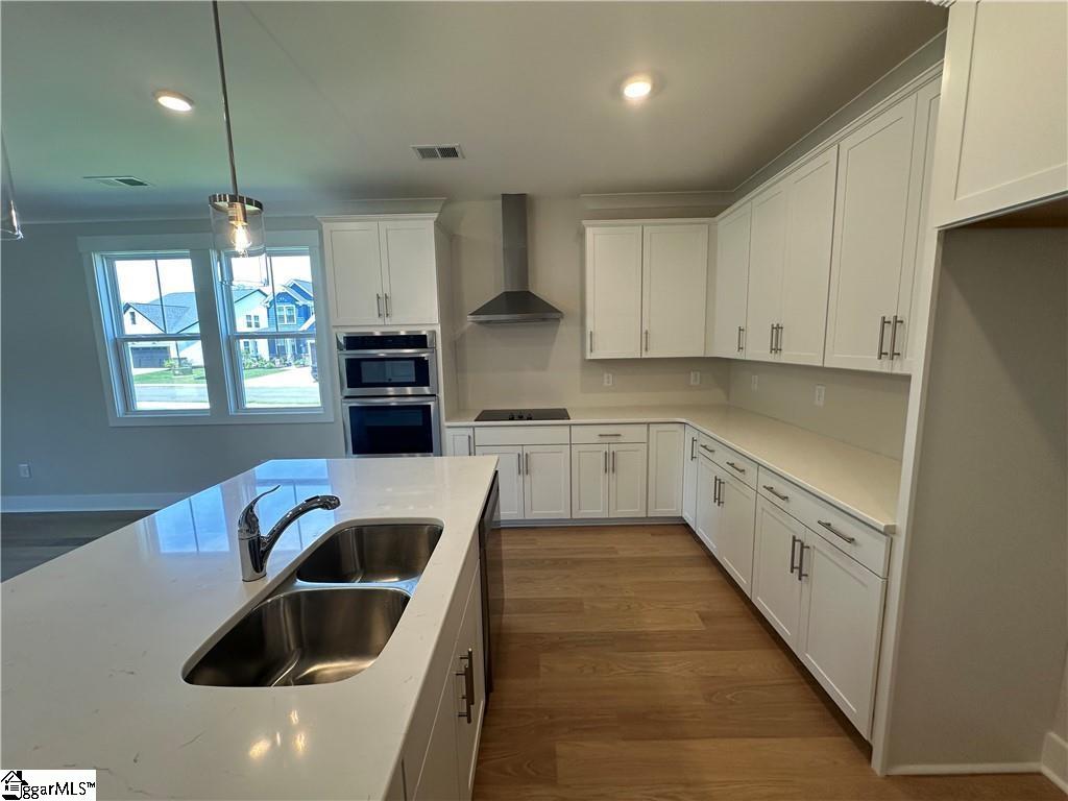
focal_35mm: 14
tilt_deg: -8.9
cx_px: 534
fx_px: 432
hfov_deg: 102.1
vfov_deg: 85.7
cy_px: 400
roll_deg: +0.8
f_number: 2.2
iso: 125
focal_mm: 2.22
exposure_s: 1/120
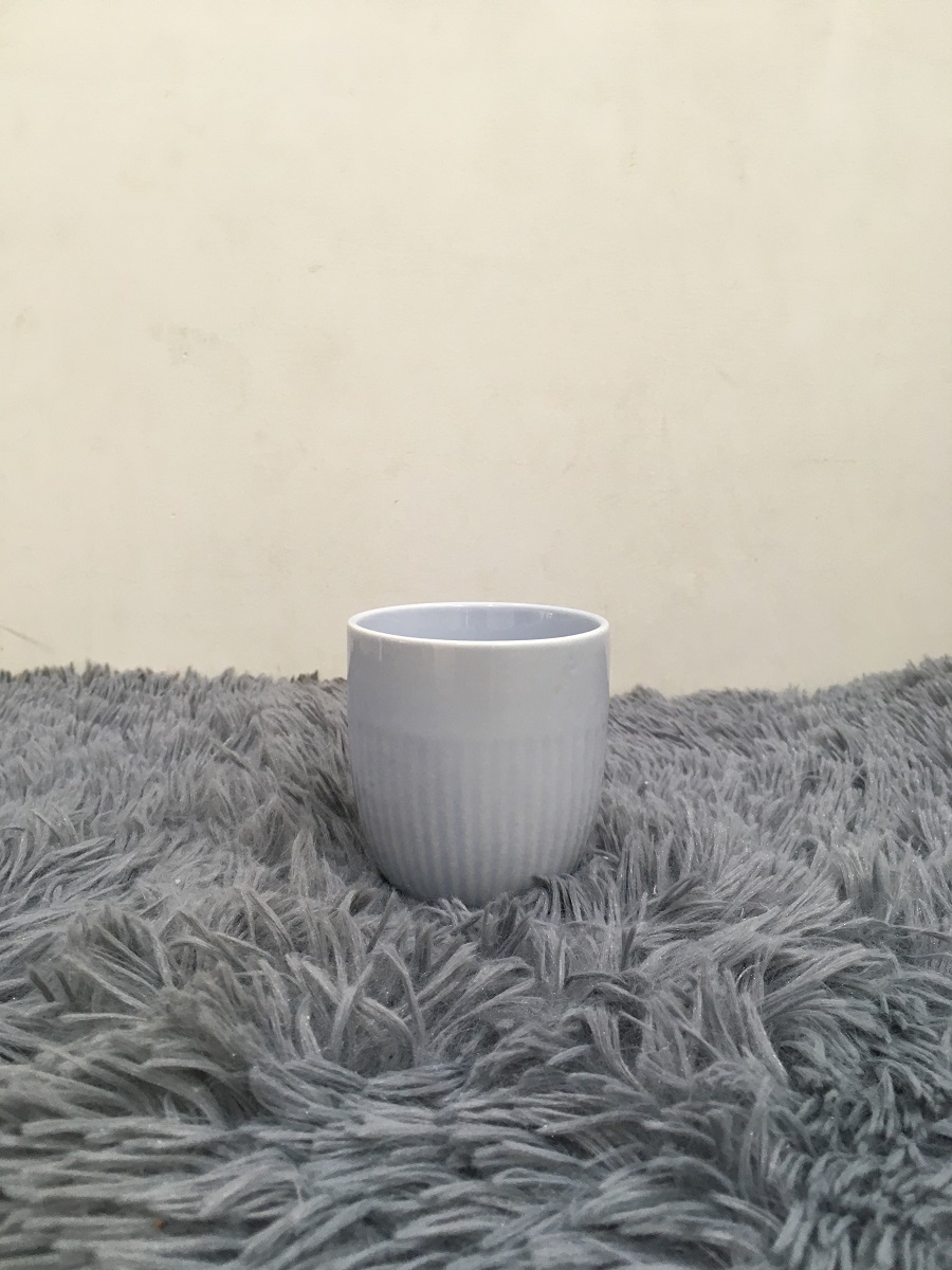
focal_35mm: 29
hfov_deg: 48.2
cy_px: 635
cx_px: 476
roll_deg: -1.1
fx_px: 1063
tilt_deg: -10.2
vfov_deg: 61.7
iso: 100
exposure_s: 1/33
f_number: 2.2
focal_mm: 4.15
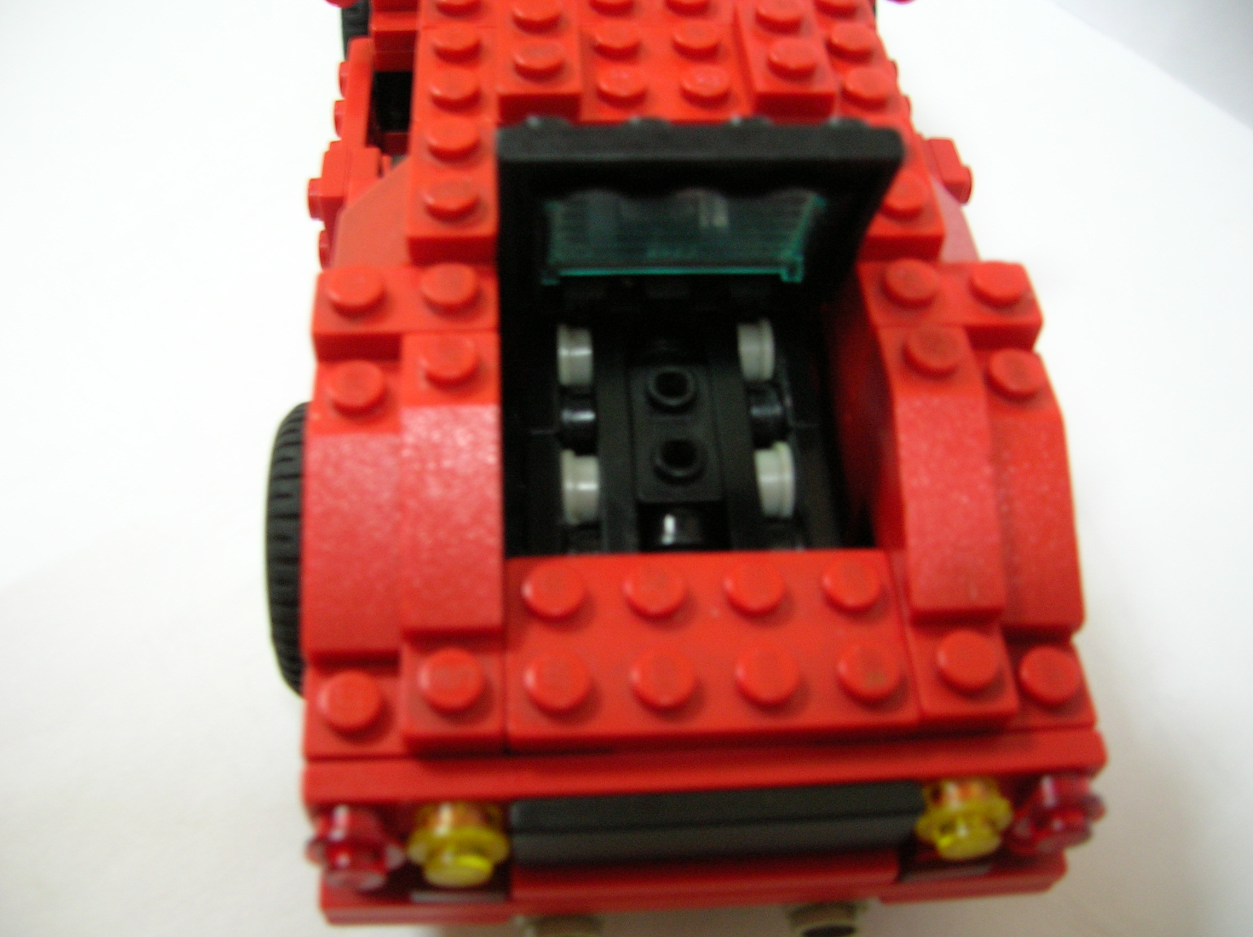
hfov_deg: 54.0
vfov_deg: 41.7
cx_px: 626
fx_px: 1230
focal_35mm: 34
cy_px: 468
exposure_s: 1/2
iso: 100
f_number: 2.9
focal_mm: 5.7
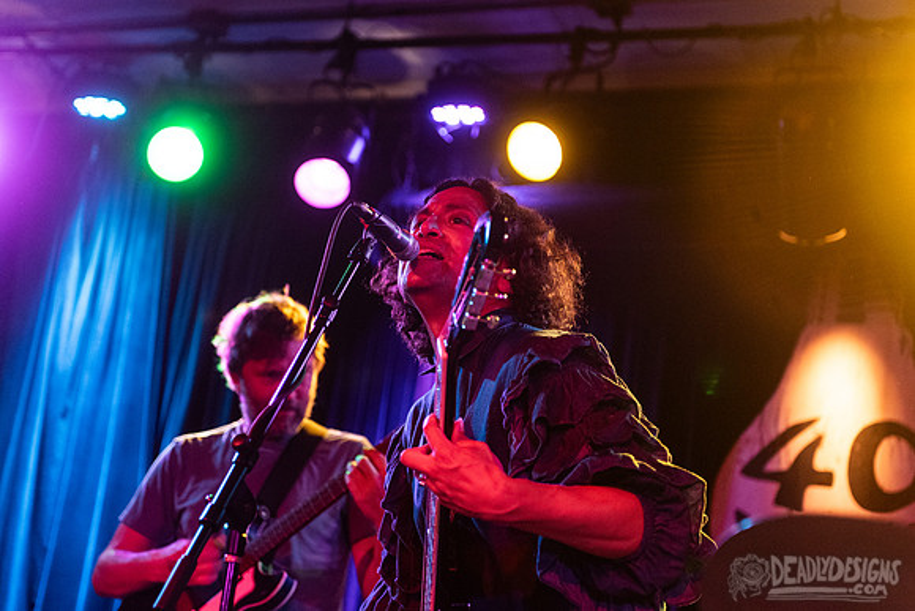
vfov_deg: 17.3
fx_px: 2009
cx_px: 446
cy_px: 266
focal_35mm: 79
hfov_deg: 25.7
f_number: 3.2
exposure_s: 1/200
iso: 2500
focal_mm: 70
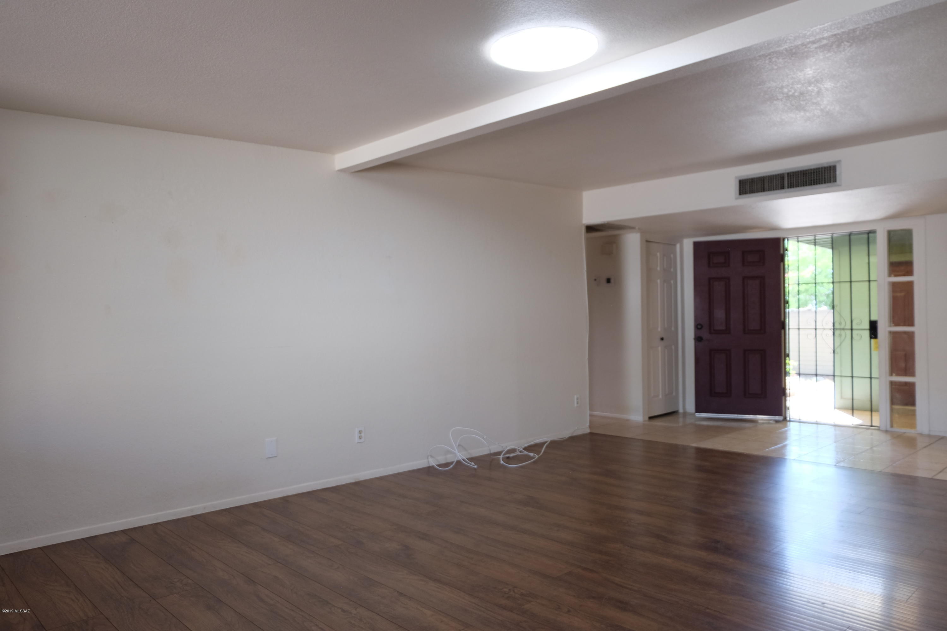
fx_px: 631
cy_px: 316
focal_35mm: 24
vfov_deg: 53.1
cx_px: 474
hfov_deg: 73.7
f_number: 3.5
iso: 400
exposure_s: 1/28
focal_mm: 16
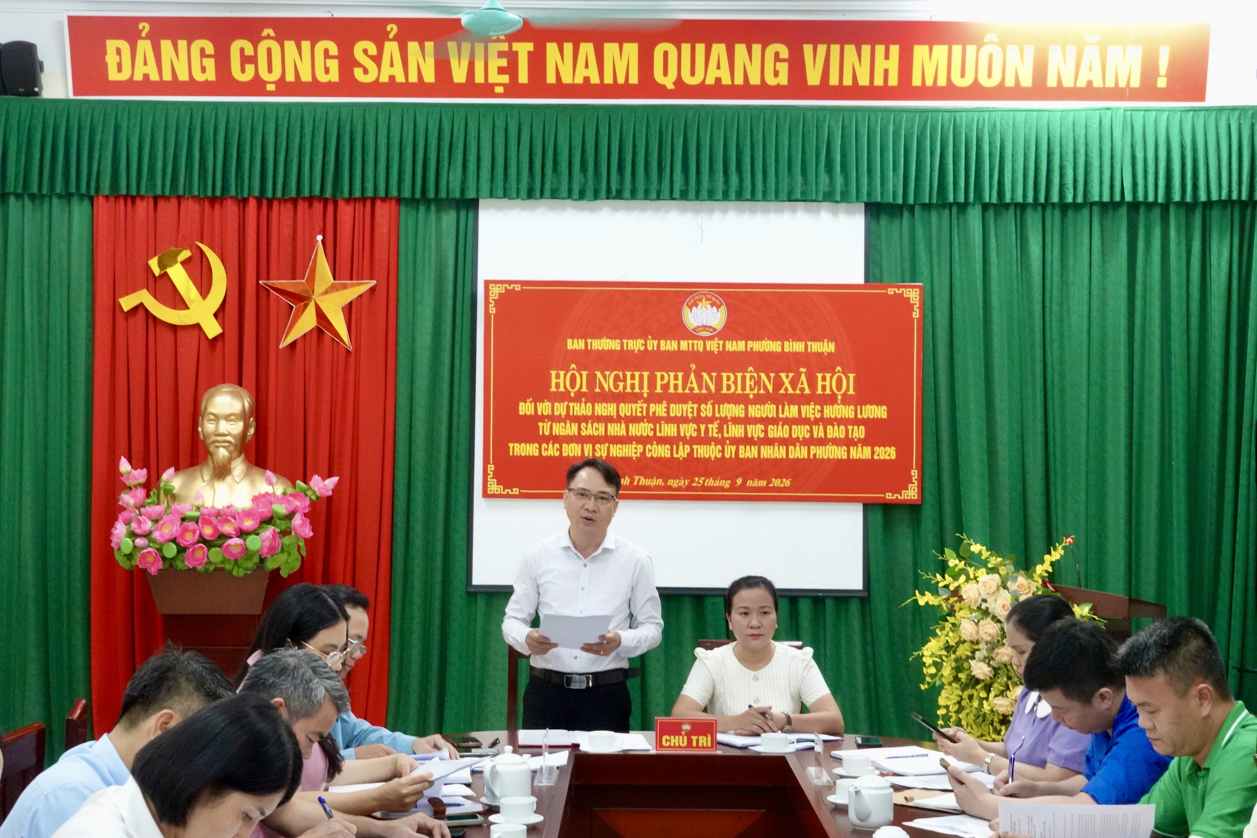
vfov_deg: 26.0
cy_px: 419
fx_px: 1816
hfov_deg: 38.2
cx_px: 628
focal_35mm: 52
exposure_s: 1/25
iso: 3200
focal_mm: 19.57
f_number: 9
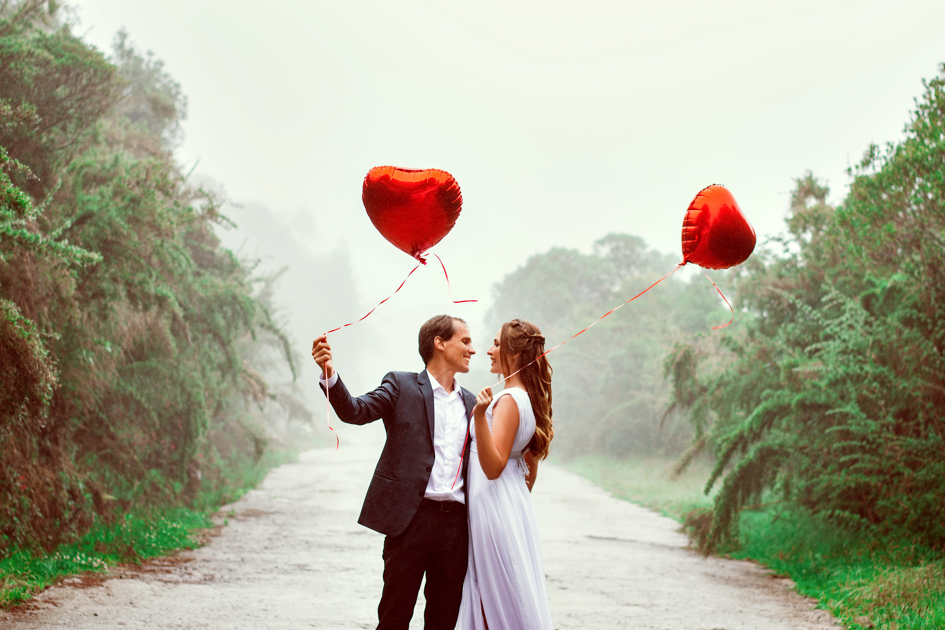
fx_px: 1969
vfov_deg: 18.2
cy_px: 315
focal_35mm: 75
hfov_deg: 27.0
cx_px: 472
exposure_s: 1/800
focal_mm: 50
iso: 100
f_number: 2.8
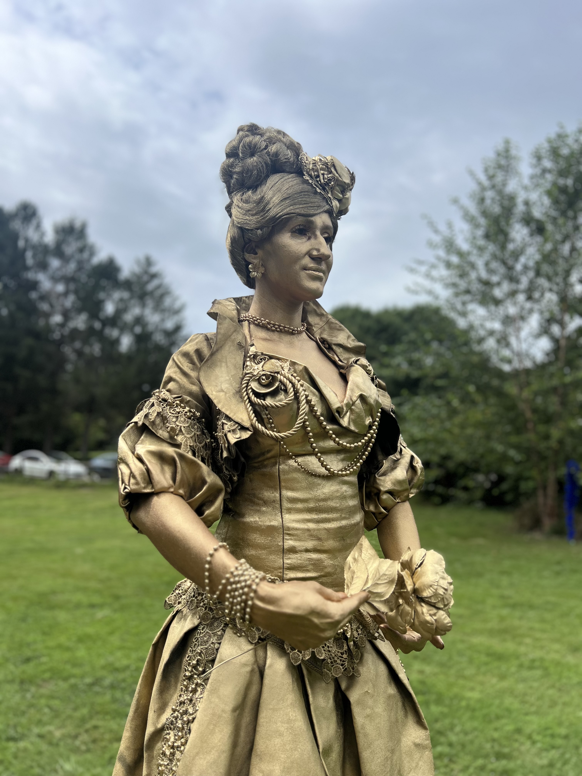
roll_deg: -3.9
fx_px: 583
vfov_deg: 67.3
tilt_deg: +7.4
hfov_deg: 53.1
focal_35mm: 26
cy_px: 388
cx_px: 291
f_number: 1.5
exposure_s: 1/4831
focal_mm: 5.7
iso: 50
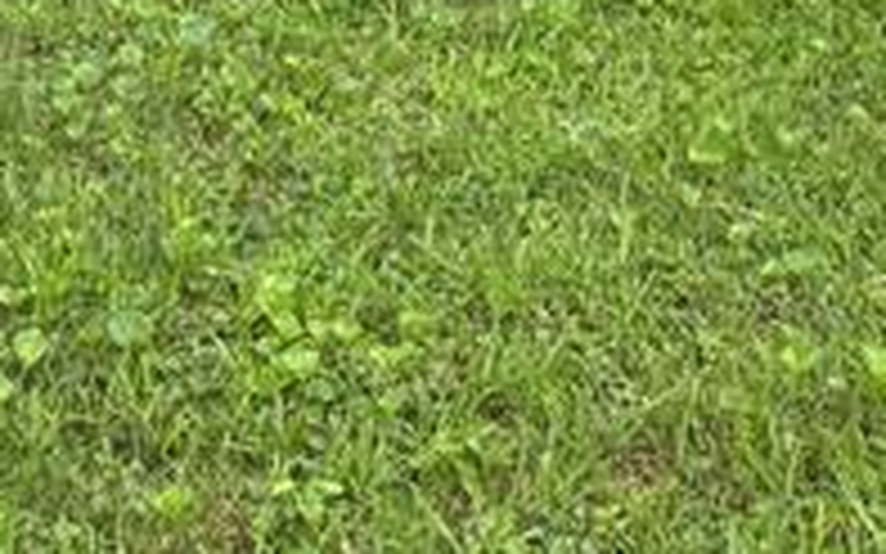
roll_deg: -0.1
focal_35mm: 143
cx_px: 396
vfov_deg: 7.8
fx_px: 3452
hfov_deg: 14.6
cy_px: -1167
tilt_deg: +3.0
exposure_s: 1/1064
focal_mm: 5.96
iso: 64
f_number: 1.6
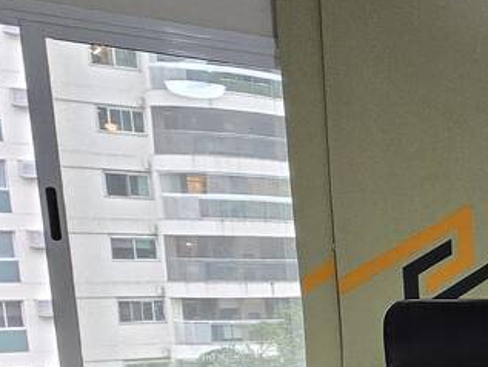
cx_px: 962
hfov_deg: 19.5
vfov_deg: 23.5
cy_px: 392
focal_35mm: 59
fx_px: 832
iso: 400
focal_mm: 2.2
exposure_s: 1/60
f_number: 2.2
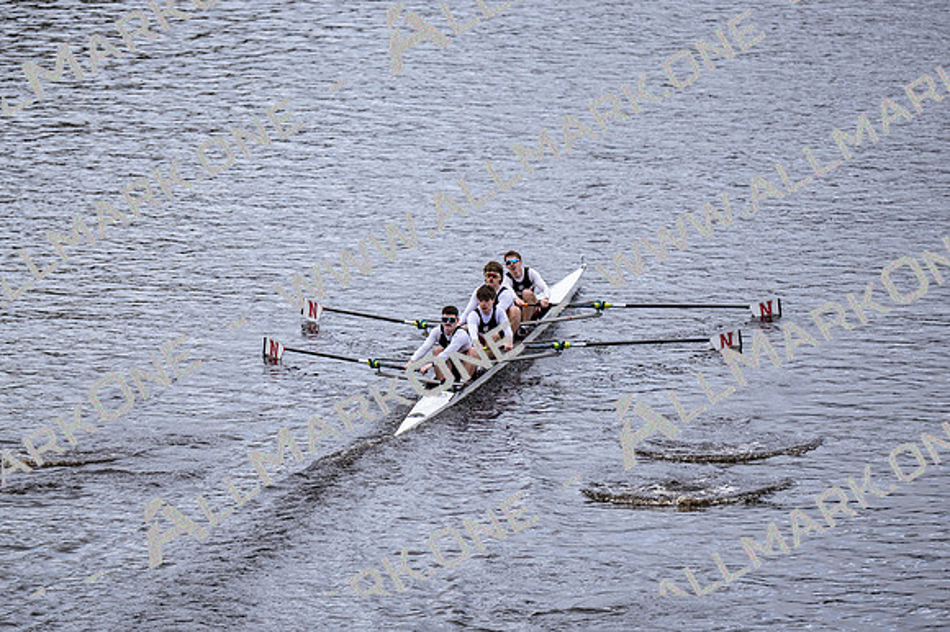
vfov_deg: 4.6
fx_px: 7912
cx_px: 475
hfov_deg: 6.9
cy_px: 316
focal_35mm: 300
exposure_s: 1/2000
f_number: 2.8
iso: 400
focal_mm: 200
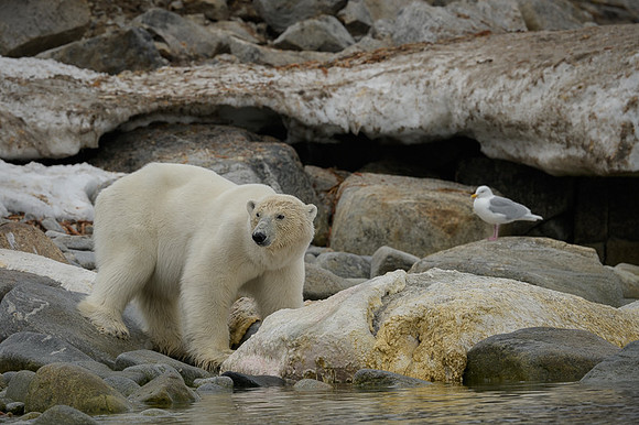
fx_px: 5718
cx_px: 284
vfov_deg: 4.3
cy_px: 189
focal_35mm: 322
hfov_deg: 6.4
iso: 800
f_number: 7.1
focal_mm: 290
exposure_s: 1/1600
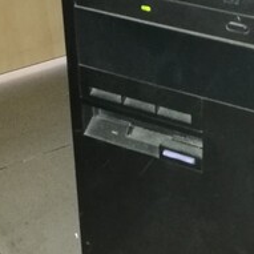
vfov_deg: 16.9
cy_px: 140
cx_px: 227
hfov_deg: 16.7
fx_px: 855
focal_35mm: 103
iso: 500
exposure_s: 1/25
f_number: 2.2
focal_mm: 3.81
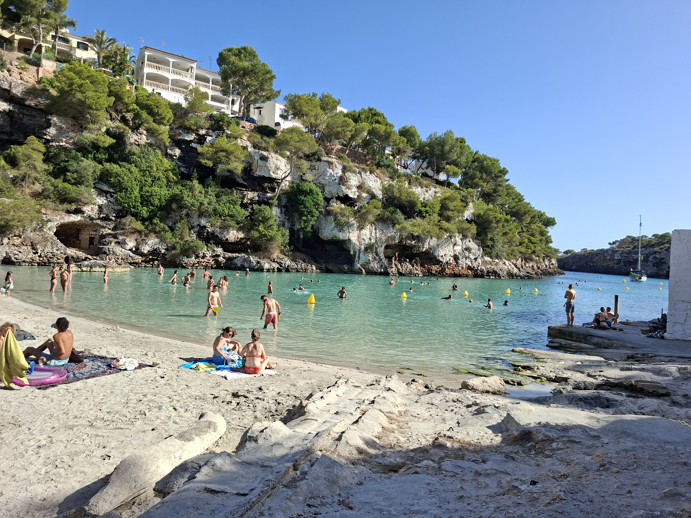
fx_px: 459
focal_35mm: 23
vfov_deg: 58.9
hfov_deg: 73.9
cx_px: 346
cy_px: 259
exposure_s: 1/1383
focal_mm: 5.54
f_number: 1.8
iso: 50
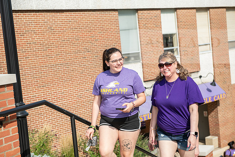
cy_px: 78
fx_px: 431
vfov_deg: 20.6
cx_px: 118
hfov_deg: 30.5
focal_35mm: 66
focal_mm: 66
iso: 100
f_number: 5
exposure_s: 1/320
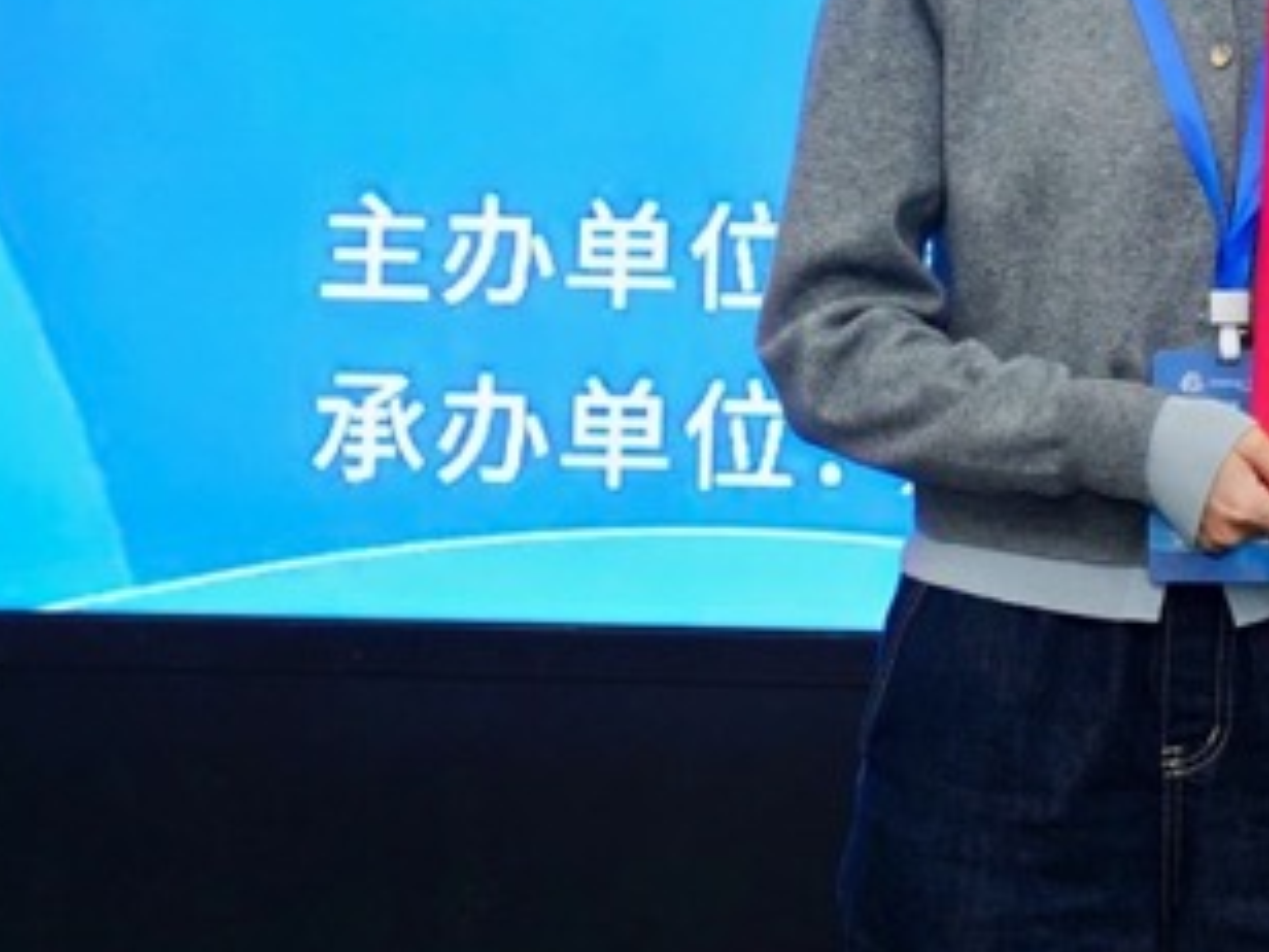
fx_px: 8065
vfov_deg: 6.7
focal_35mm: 220
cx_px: 1553
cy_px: -286
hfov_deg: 8.9
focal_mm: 55
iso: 800
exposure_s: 1/161
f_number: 4
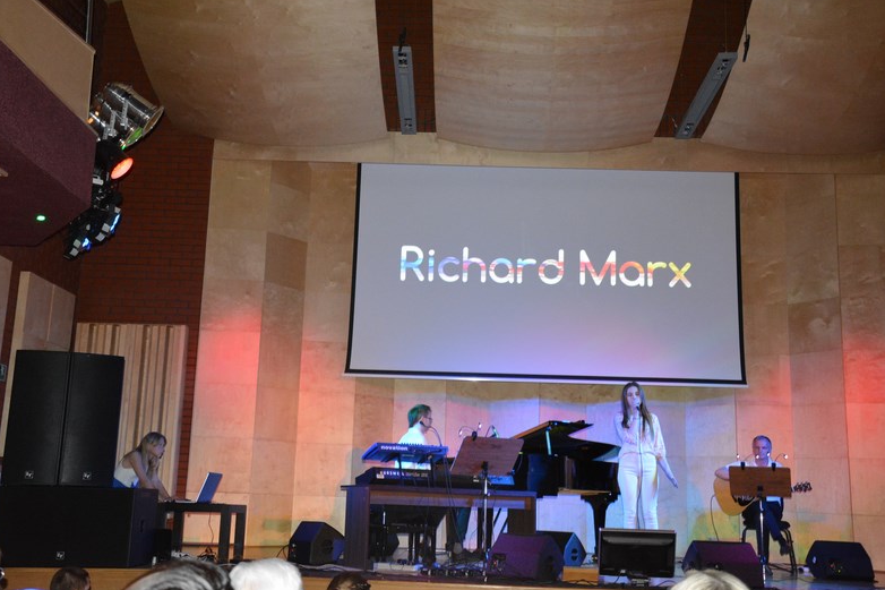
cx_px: 442
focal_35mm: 43
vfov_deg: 31.2
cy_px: 293
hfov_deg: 45.4
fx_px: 1057
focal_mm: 28
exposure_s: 1/60
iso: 3200
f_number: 4
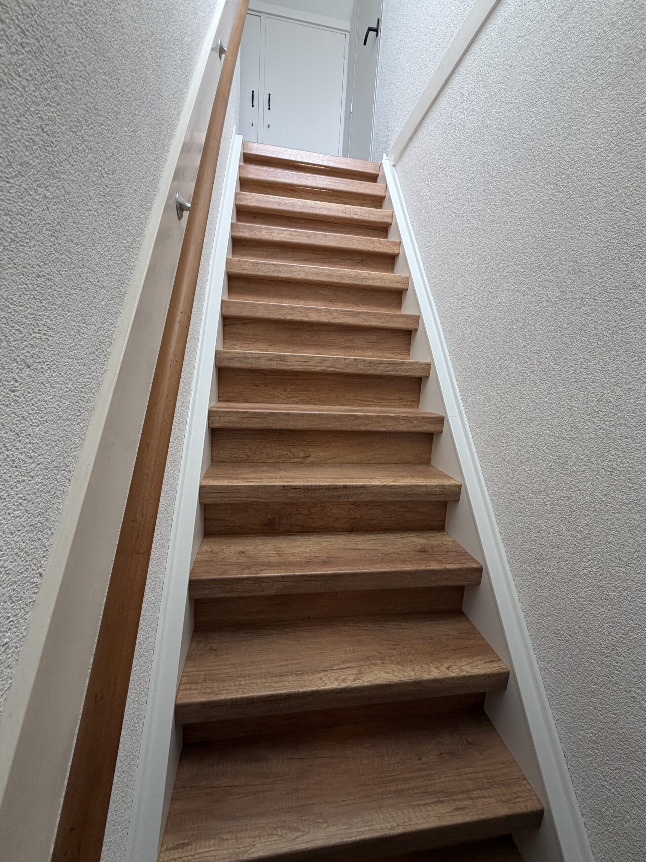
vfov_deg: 102.1
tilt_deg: -8.8
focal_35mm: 14
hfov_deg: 85.7
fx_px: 348
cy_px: 431
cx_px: 323
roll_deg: -2.7
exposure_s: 1/112
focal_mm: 2.22
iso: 200
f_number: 2.2
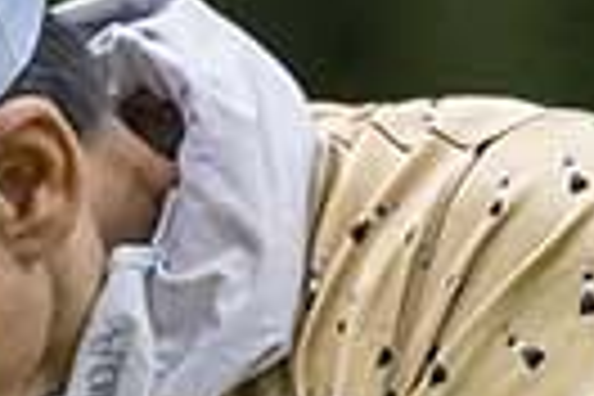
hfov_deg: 0.5
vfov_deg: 0.3
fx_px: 71885
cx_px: -500
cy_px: 2146
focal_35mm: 4357
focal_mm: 400
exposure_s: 1/4000
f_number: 3.5
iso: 900
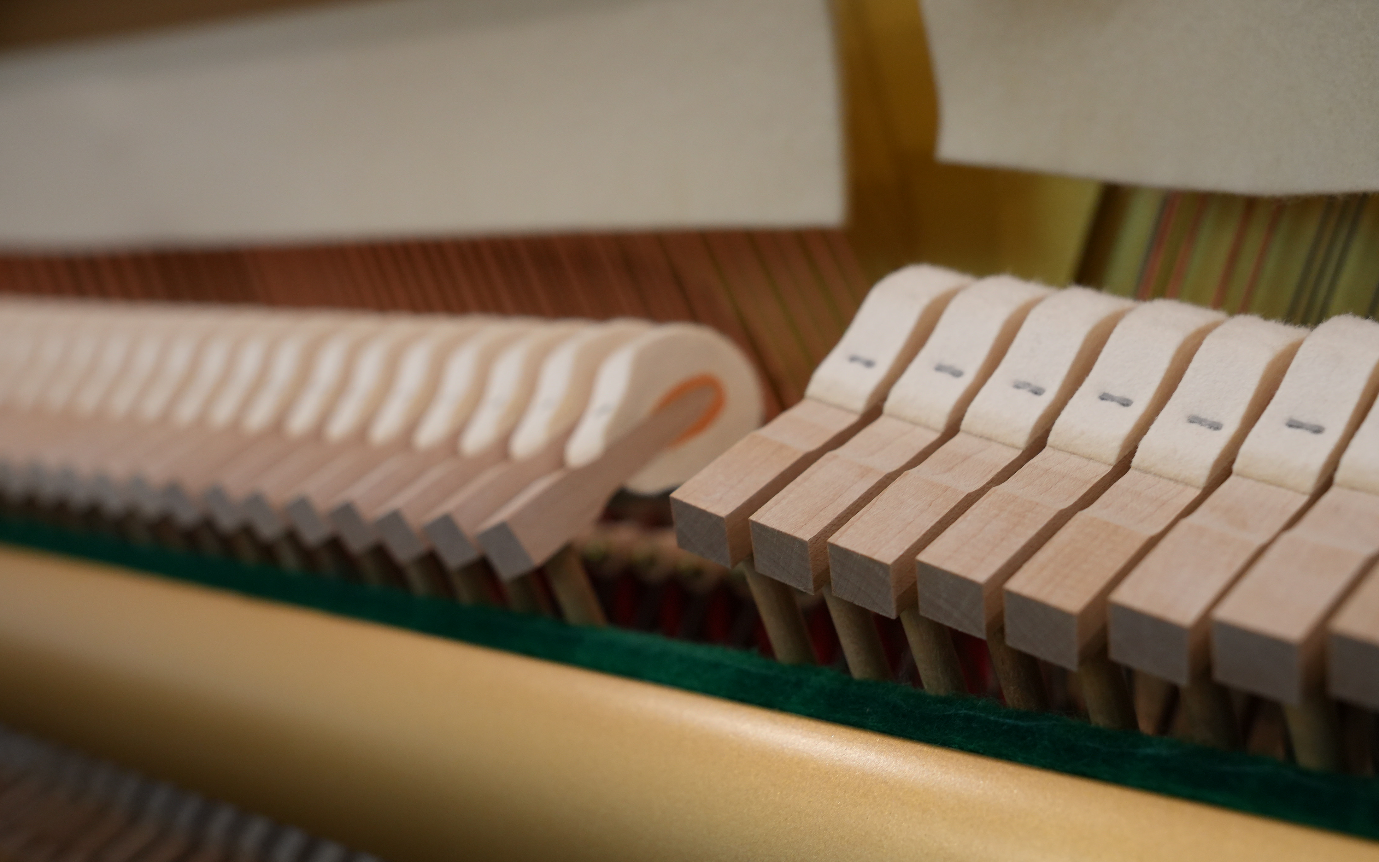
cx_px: 689
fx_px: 1785
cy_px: 435
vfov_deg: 27.1
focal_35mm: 48
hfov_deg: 42.2
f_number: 4
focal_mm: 31
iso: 800
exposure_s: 1/60
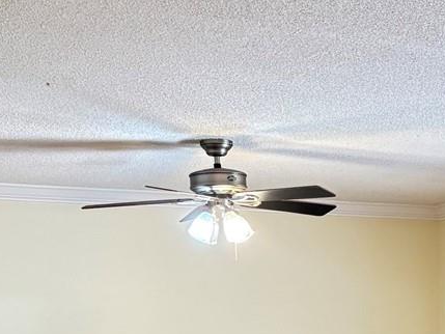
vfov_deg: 13.8
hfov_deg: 19.8
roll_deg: +1.0
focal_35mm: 97
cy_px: 572
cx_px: 409
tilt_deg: -10.9
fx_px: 1247
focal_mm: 5.96
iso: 400
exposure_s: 1/40
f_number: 1.6
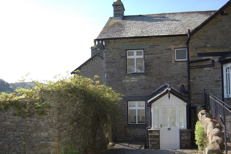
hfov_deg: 60.3
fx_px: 199
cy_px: 79
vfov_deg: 42.3
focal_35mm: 31
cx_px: 117
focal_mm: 20
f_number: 4
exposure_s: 1/500
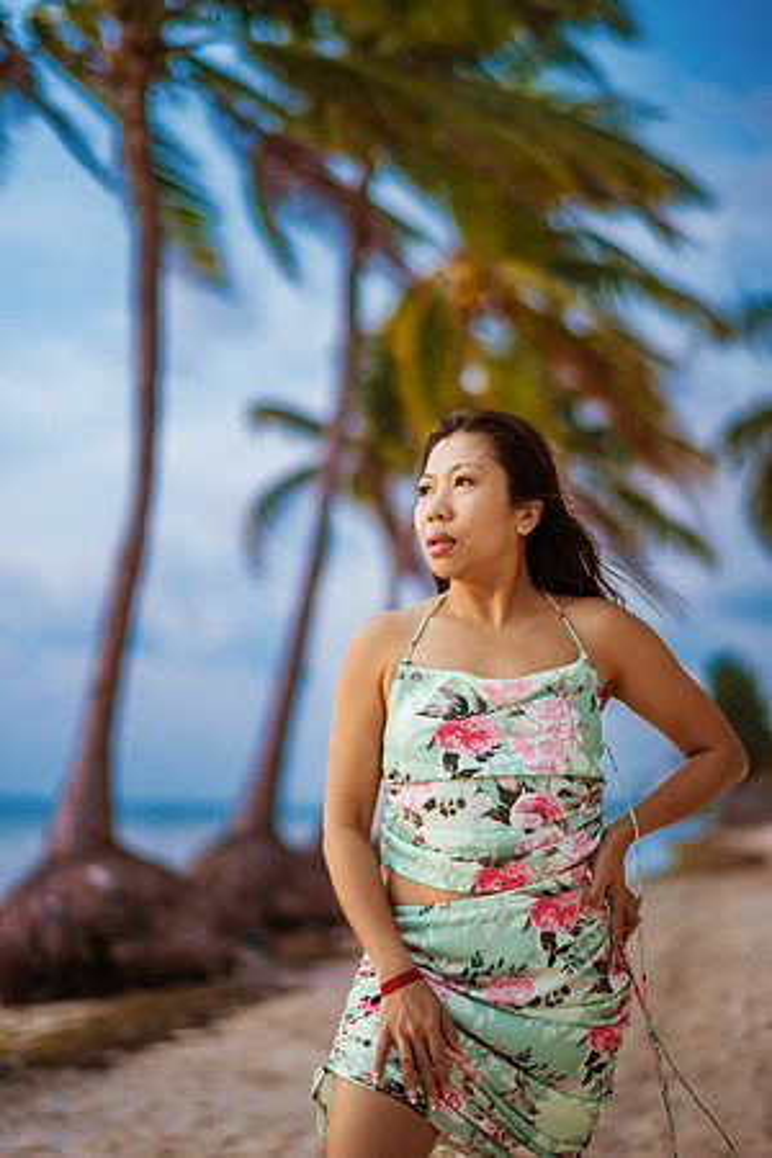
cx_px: 386
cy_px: 579
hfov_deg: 23.4
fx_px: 1866
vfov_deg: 34.5
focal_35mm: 58
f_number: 1.4
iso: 640
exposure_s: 1/8000
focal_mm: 58
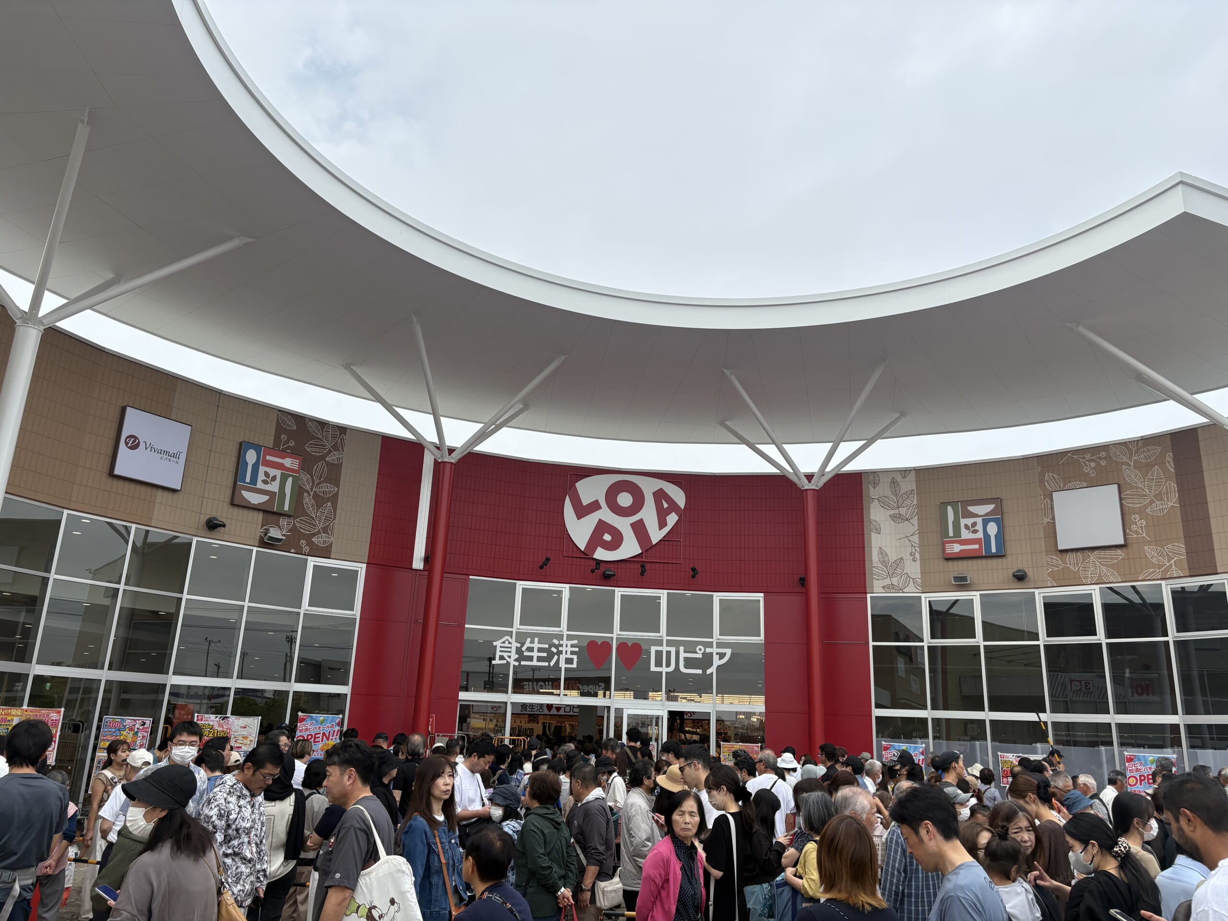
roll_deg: -2.3
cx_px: 614
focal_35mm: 26
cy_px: 460
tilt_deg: +17.2
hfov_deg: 67.3
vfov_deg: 53.1
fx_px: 922
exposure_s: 1/2208
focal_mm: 5.96
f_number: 1.6
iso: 50
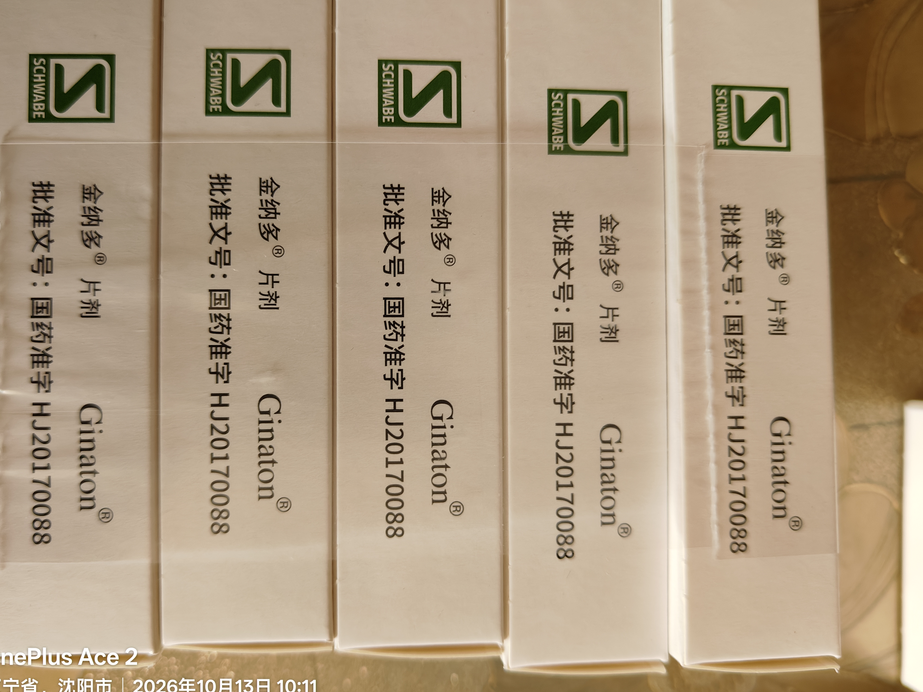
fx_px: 773
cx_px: 415
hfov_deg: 61.5
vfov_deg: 48.2
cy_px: 332
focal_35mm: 29
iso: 125
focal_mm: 5.59
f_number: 1.8
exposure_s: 1/100
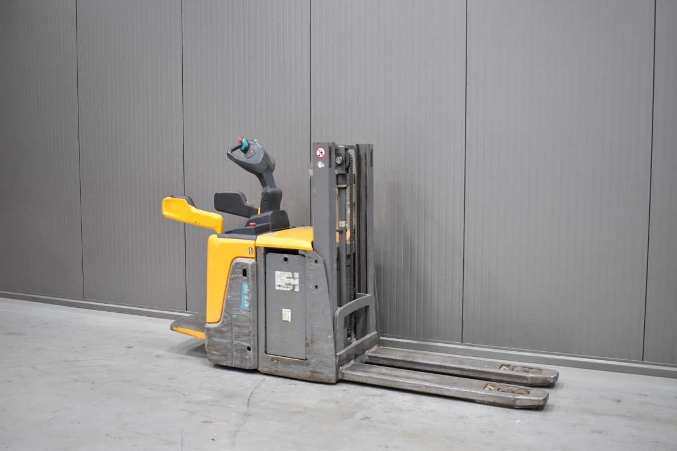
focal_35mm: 36
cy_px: 226
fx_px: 677
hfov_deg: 53.1
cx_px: 338
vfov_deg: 36.9
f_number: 4.5
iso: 1600
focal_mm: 24
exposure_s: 1/80
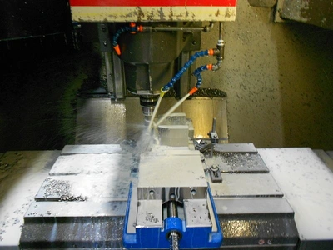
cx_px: 166
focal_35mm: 29
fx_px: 279
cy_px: 125
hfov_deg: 61.7
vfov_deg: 48.2
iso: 400
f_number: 3.4
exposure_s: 1/30
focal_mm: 5.1
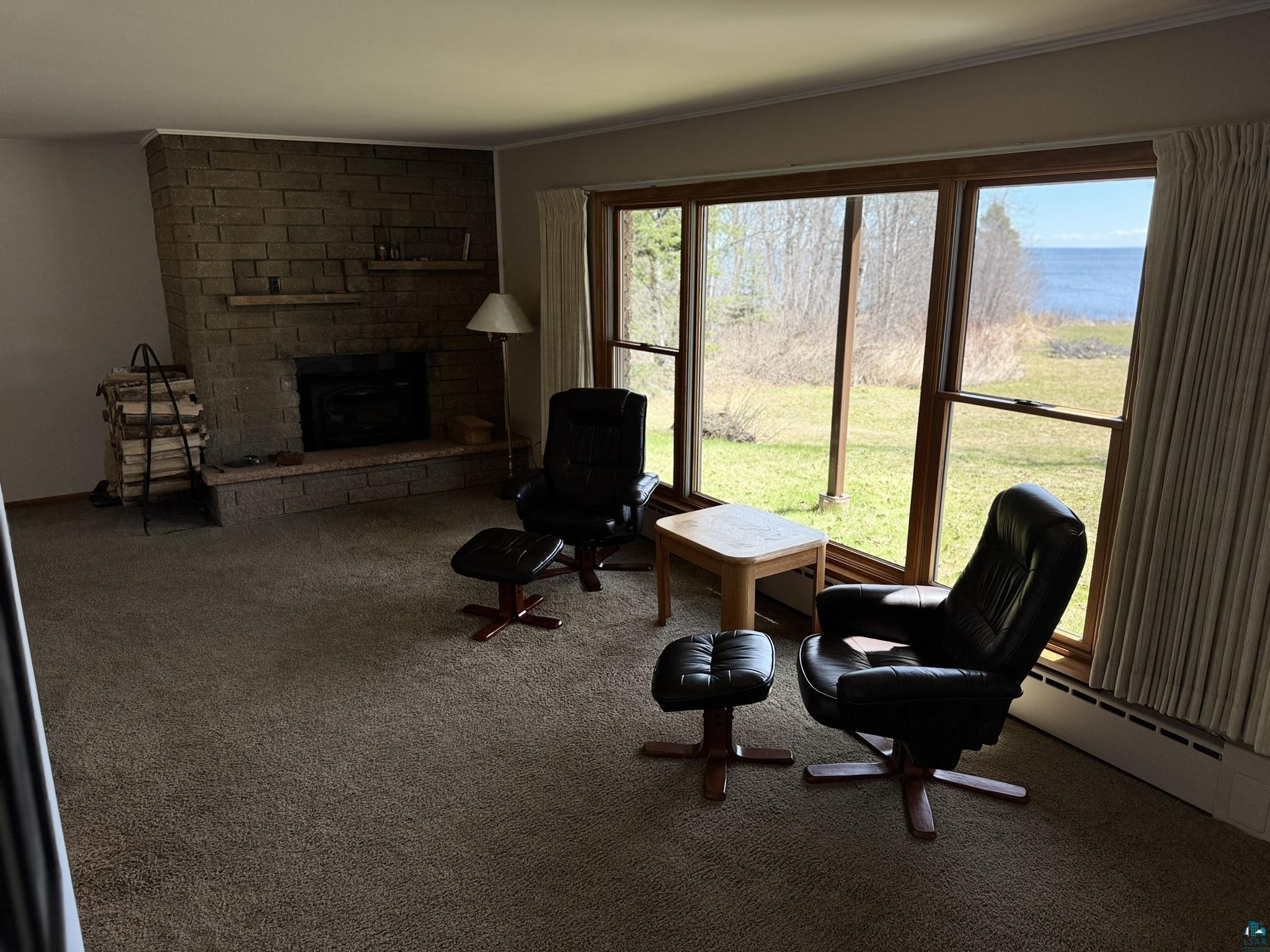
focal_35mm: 24
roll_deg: -0.8
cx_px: 635
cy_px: 476
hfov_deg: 71.6
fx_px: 881
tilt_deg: -16.0
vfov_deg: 56.8
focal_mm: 6.76
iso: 80
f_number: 1.78
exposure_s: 1/832
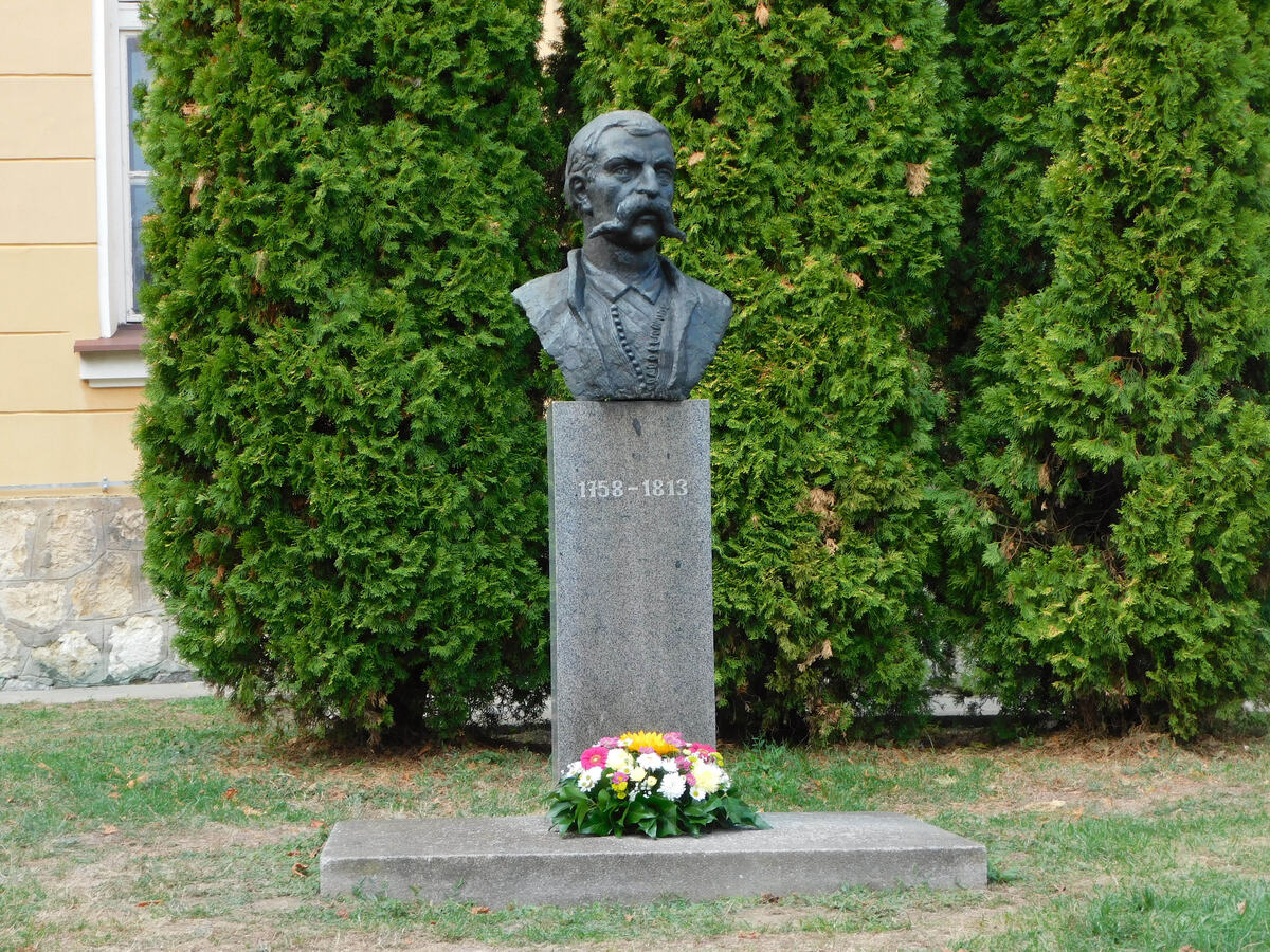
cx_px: 635
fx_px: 2421
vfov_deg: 22.3
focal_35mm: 66
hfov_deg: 29.4
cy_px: 476
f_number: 4.2
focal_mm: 11.7
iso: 125
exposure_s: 1/125
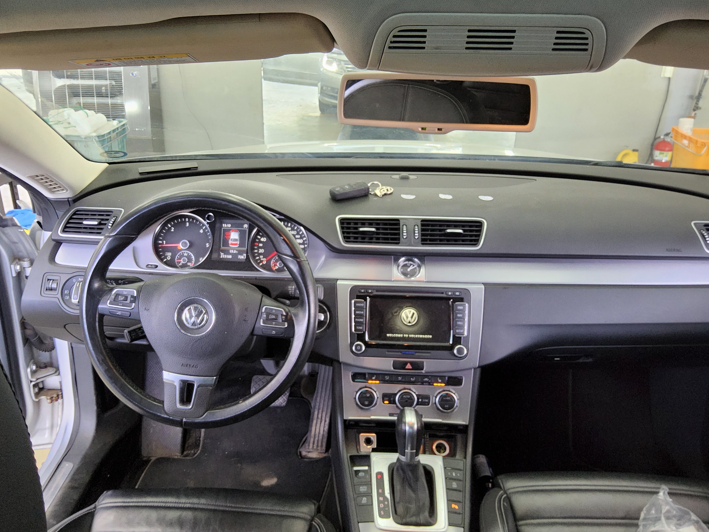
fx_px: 594
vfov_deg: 48.2
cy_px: 290
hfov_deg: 61.6
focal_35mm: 29
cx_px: 326
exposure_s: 1/120
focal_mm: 3.08
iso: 320
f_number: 2
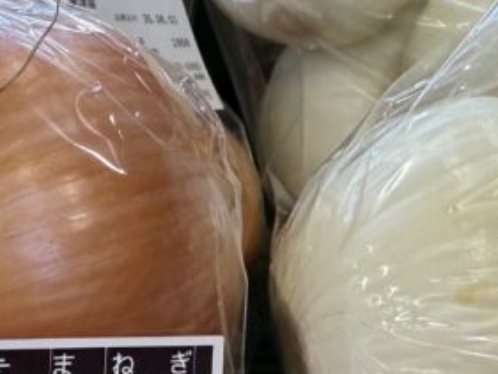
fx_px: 1180
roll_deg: -1.2
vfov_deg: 17.9
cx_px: 340
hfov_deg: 23.7
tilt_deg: -32.4
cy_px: 253
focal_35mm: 82
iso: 125
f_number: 2.2
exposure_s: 1/120
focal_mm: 2.22
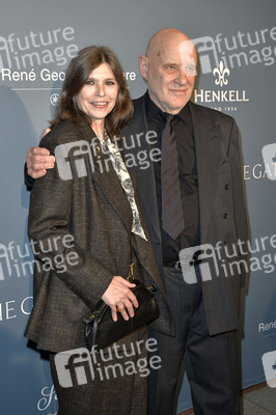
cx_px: 138
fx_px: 553
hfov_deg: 28.0
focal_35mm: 48
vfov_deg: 41.1
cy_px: 208
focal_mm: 48
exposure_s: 1/200
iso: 1250
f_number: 5.6
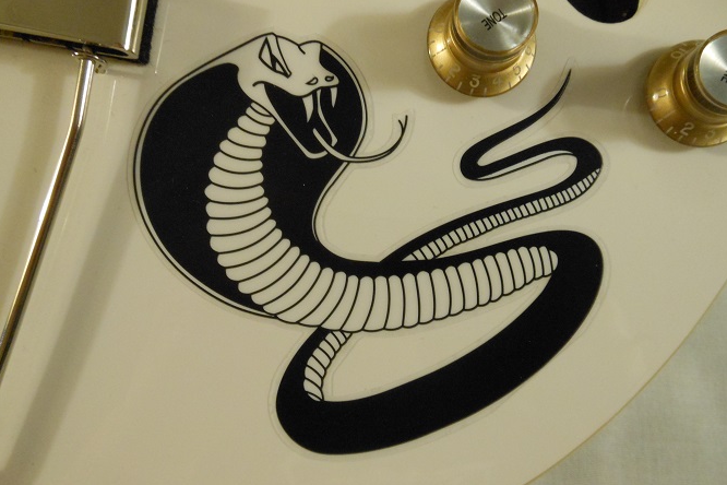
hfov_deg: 67.4
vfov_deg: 47.9
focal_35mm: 27
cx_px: 376
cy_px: 229
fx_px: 545
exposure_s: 1/25
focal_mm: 4.5
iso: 400
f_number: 3.2
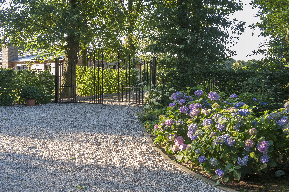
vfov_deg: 33.4
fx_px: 321
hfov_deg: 48.5
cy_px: 96
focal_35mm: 40
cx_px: 144
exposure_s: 1/8
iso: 100
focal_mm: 40
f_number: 13
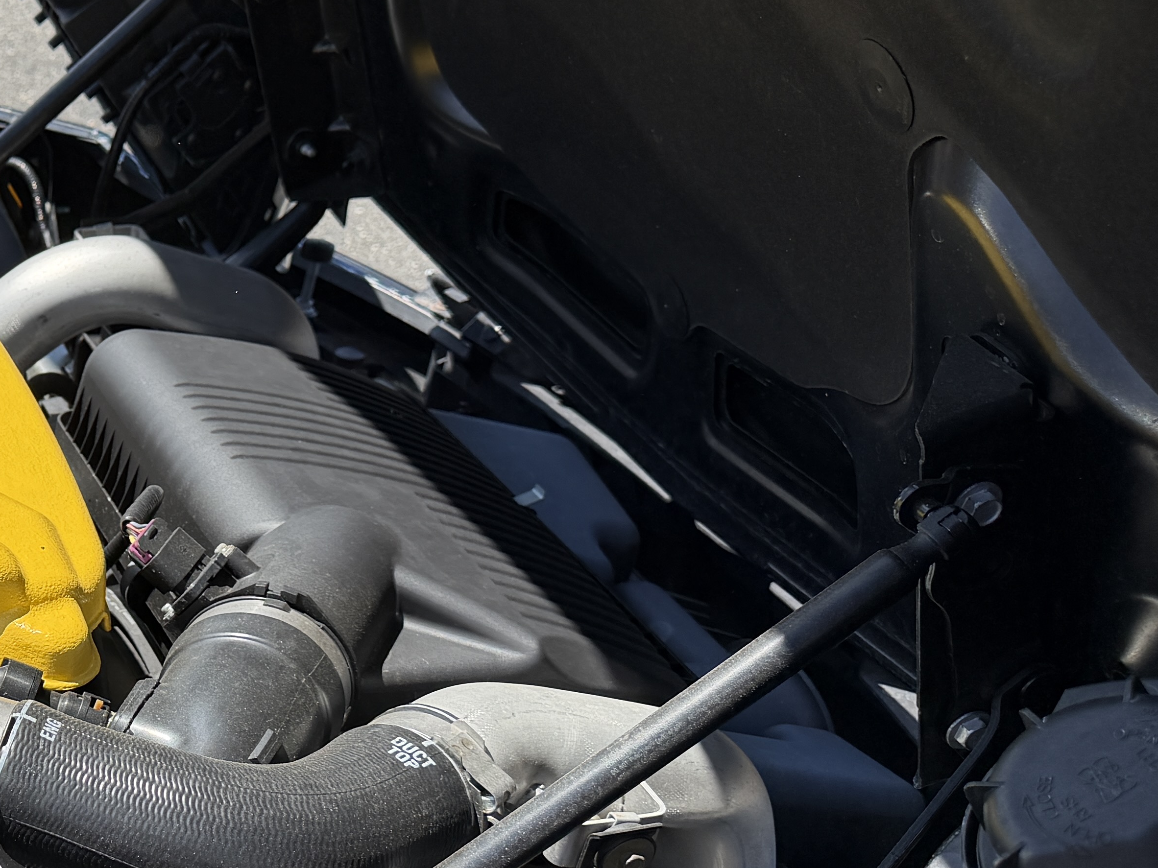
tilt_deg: -33.1
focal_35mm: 58
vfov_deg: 25.0
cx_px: -203
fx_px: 1940
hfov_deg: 29.1
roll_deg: -0.1
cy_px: 608
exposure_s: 1/3279
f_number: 1.78
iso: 100
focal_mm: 6.76
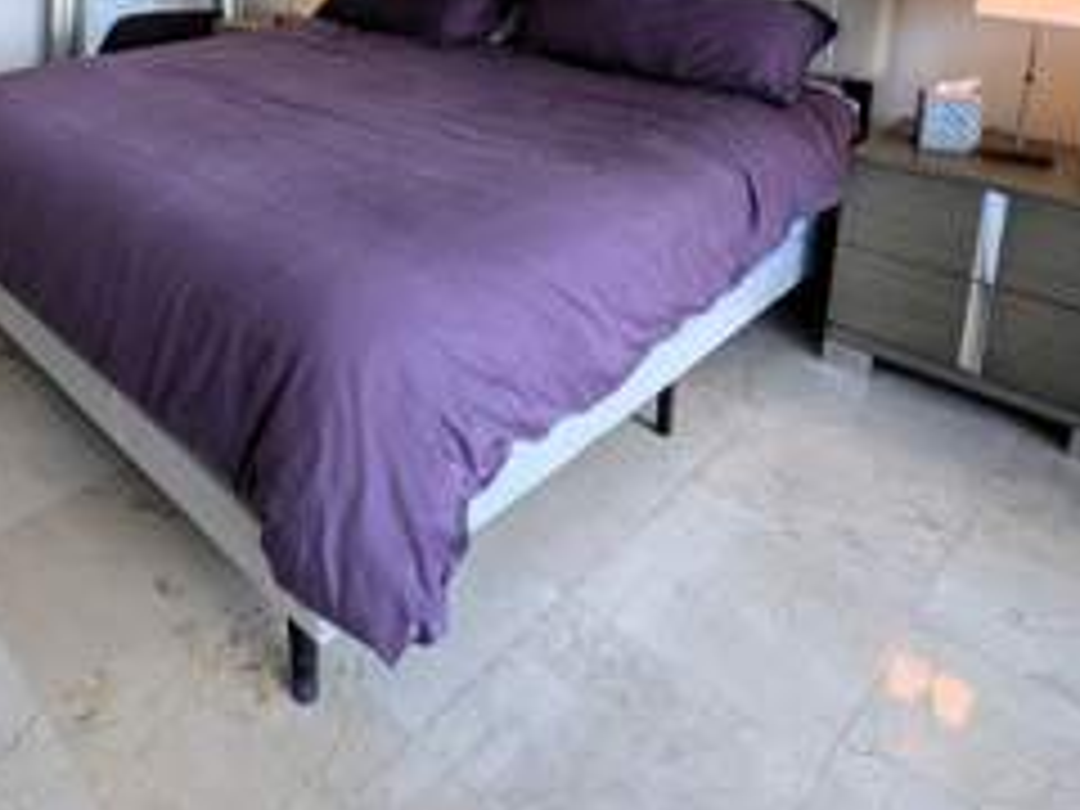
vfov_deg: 46.6
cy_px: 50
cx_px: 261
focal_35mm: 26
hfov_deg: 63.1
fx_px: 811
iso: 51
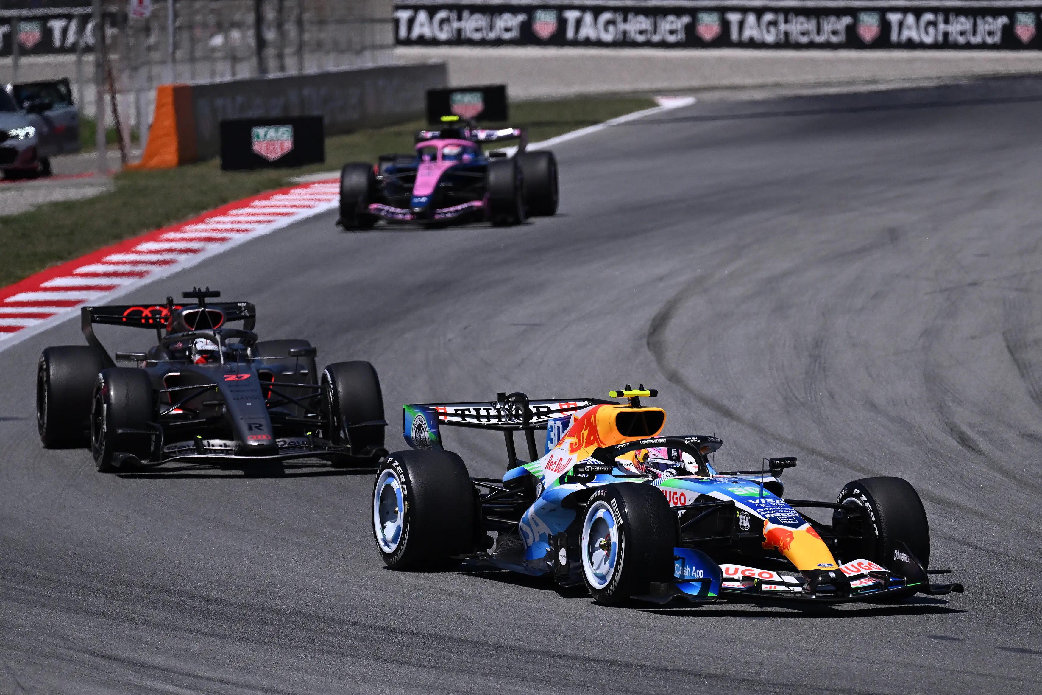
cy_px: 348
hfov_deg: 5.2
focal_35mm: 400
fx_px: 11576
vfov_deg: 3.4
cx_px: 521
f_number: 6.3
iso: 800
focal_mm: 400
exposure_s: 1/10000
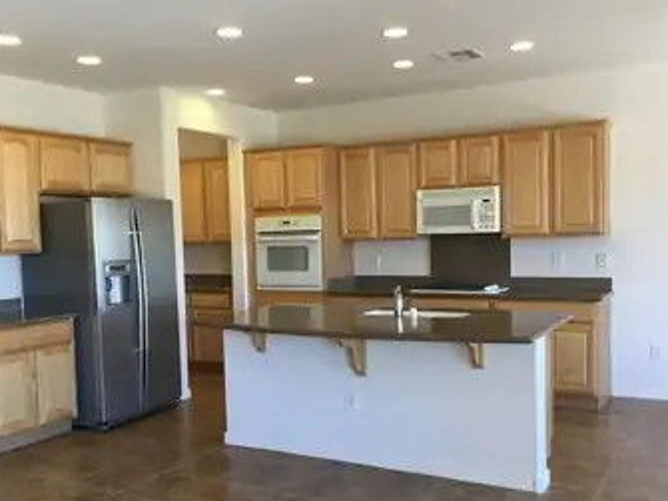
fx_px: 714
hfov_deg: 50.2
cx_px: 327
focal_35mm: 37
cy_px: 279
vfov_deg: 38.6
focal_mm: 3.3
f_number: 2.4
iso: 50
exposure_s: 1/30
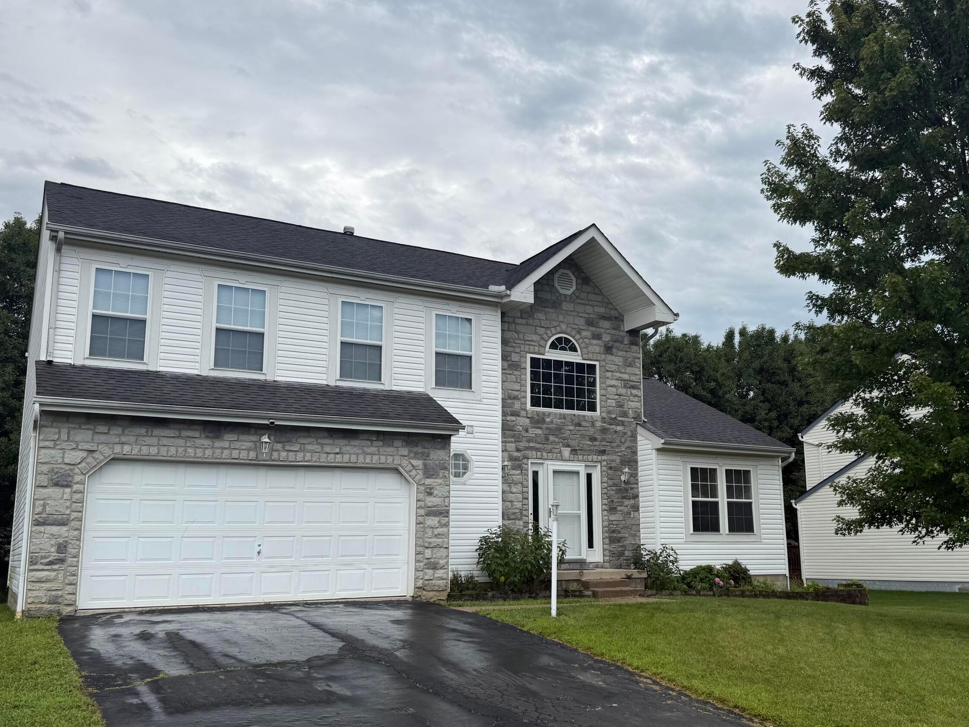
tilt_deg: +10.9
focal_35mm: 32
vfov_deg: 44.1
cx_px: 550
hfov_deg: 56.6
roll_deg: +0.5
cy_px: 387
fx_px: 896
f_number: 1.78
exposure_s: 1/5319
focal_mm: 6.76
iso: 80
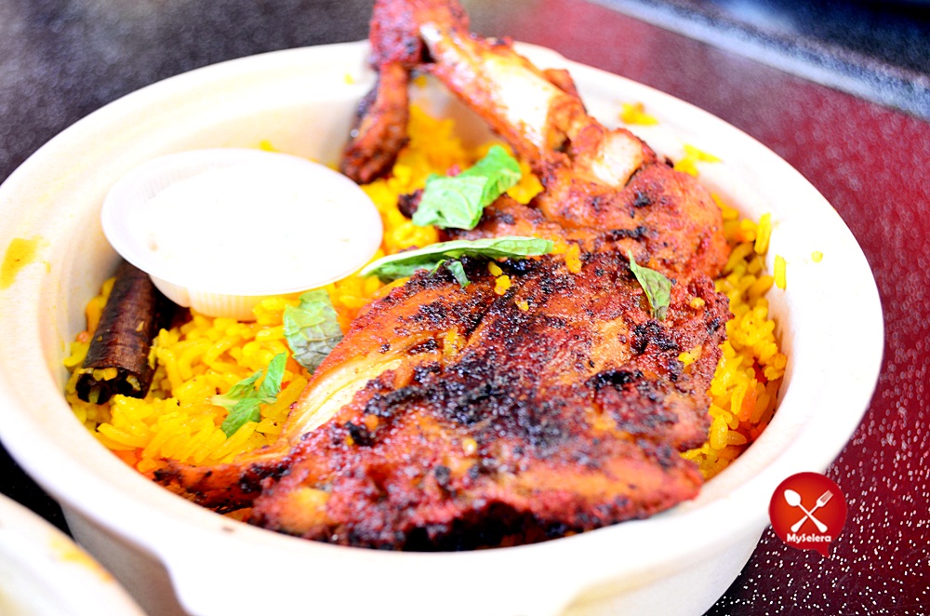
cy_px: 308
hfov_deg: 43.7
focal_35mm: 45
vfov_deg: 29.7
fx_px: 1160
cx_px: 465
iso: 400
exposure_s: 1/3
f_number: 5
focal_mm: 30
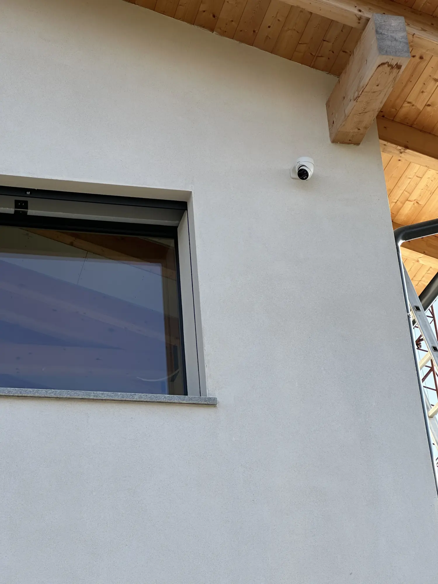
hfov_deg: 19.1
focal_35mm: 77
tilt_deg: +30.7
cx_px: 219
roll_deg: +3.5
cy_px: 292
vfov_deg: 25.3
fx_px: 1299
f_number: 2.8
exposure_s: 1/380
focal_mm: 9
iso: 32
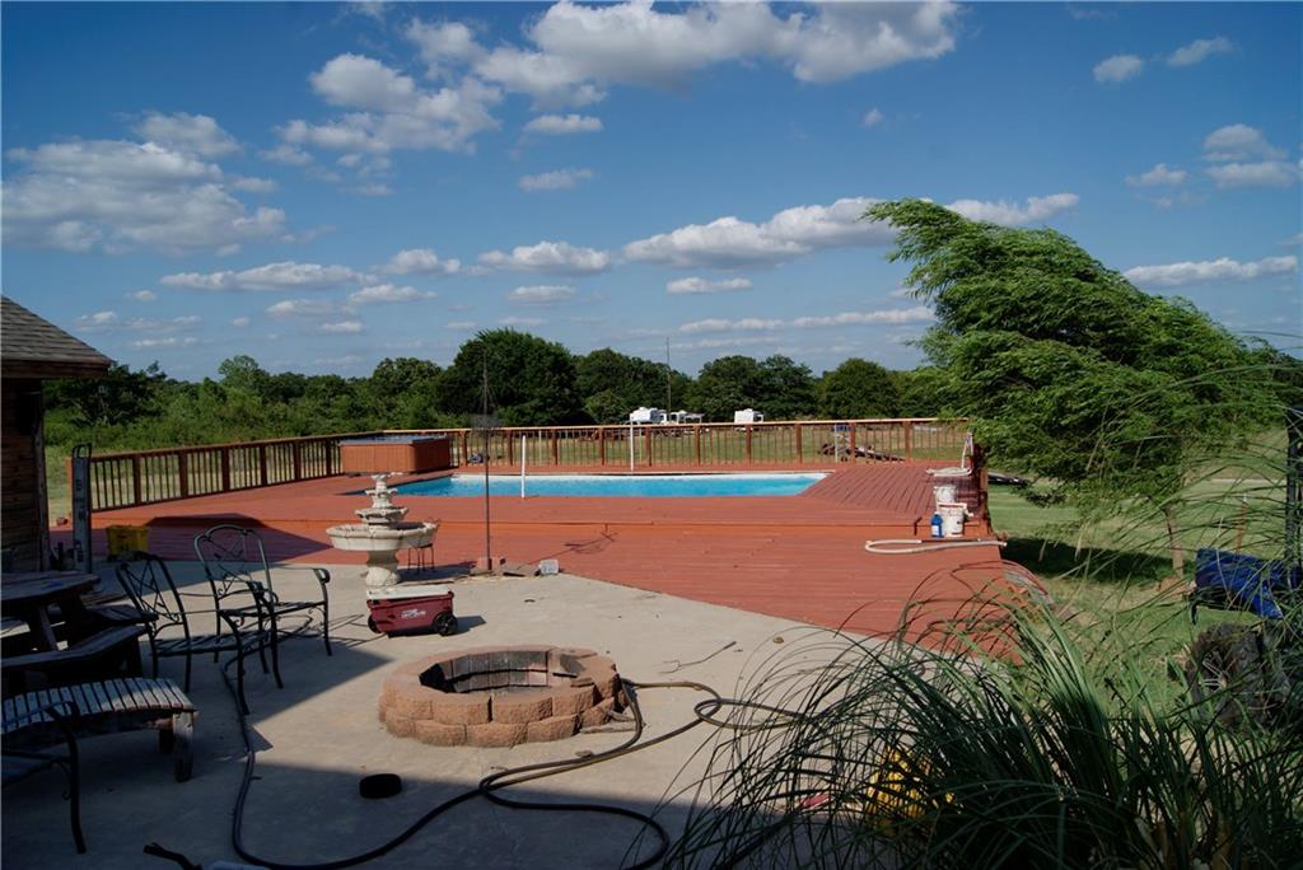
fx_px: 978
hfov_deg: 67.4
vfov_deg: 48.0
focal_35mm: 27
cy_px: 435
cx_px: 652
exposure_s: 1/320
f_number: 10
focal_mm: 18
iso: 100
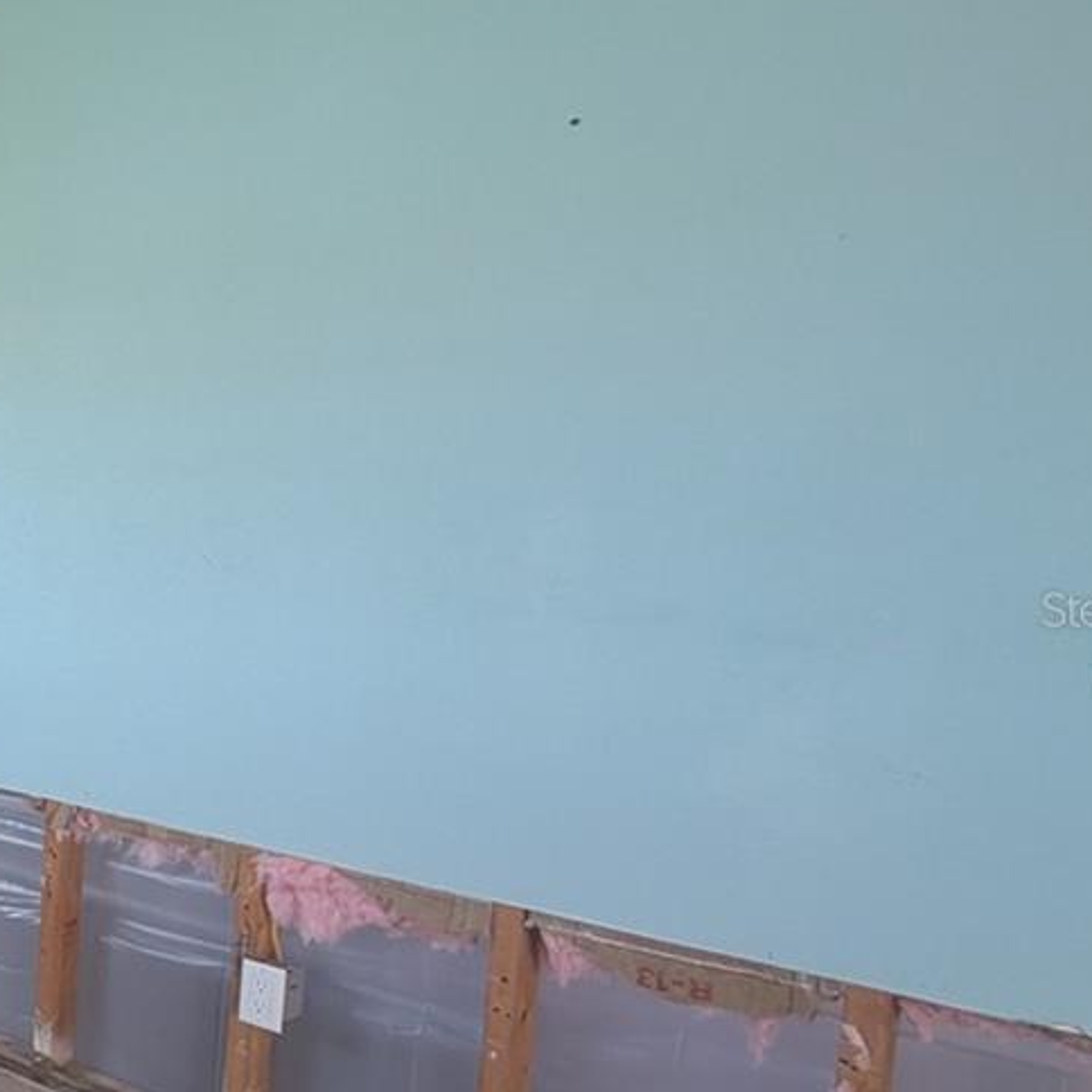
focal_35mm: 35
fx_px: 1249
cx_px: -544
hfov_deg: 29.1
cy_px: 609
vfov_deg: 47.1
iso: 70
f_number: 1.7
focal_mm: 2.02
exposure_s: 1/60
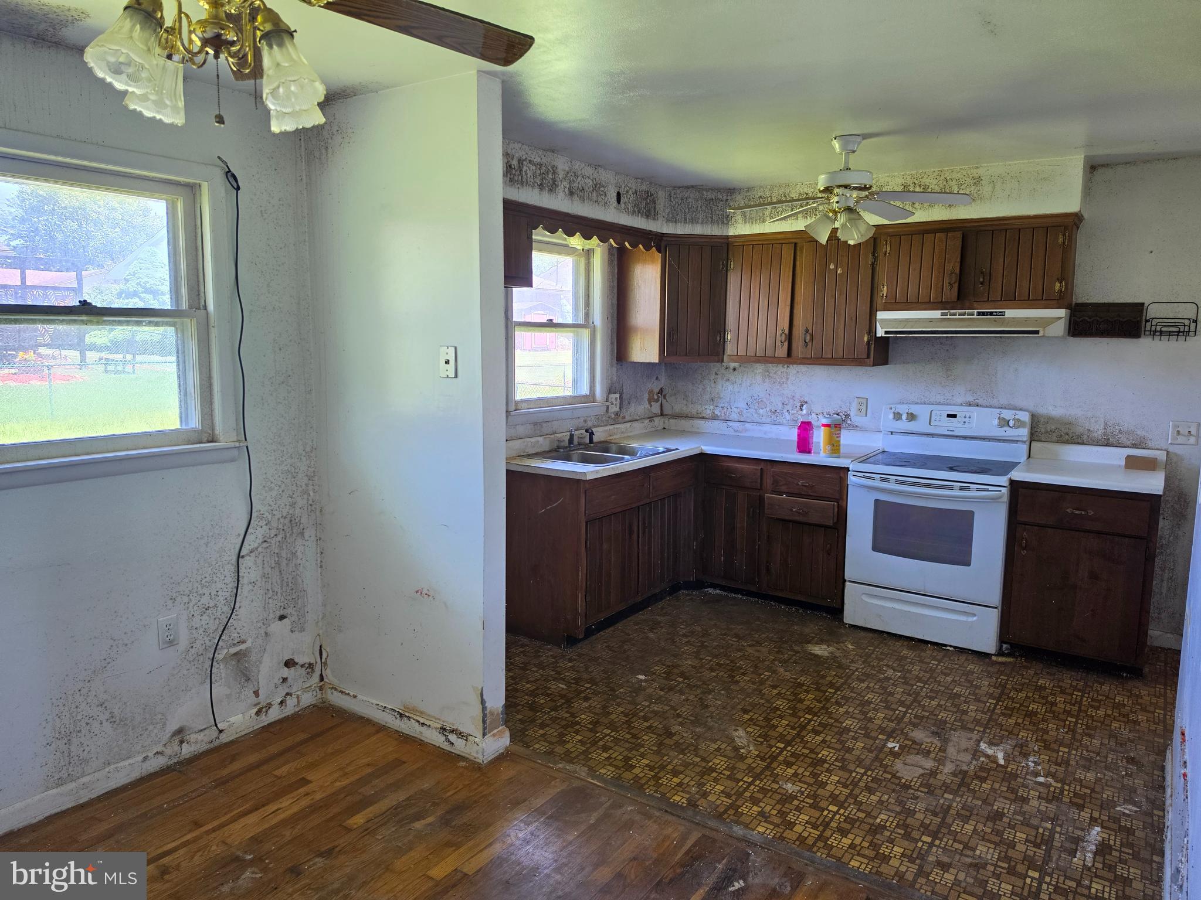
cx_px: 600
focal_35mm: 23
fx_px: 798
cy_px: 450
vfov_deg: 58.9
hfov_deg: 73.9
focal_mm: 6.5
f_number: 1.4
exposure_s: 1/120
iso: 100
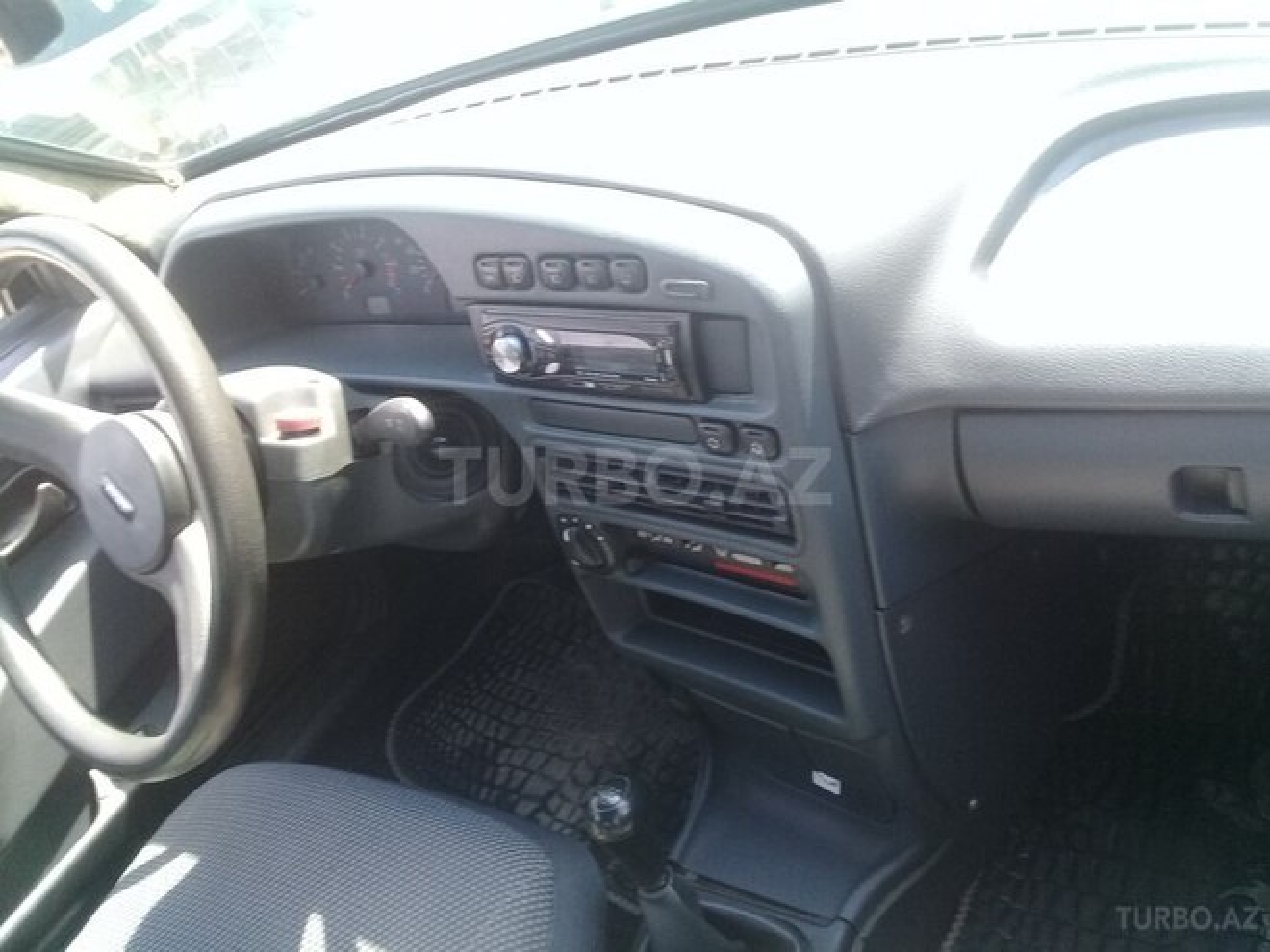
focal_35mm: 31
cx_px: 635
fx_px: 1137
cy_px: 476
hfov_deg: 58.4
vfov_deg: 45.4
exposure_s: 1/100
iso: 80
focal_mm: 3.3
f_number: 2.2
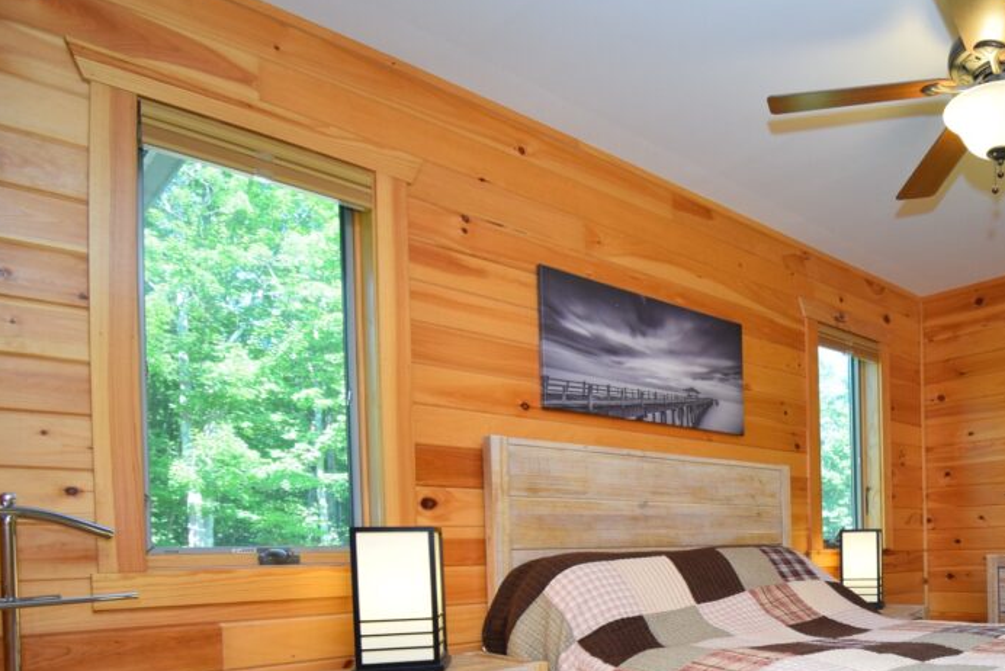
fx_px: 726
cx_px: 818
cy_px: 562
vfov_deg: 46.3
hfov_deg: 62.9
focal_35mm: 26
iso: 450
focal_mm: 10
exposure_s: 1/60
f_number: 4.5
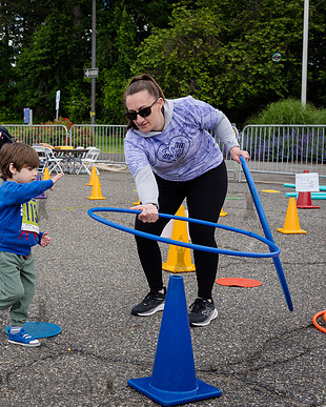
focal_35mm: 58
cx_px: 19
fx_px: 699
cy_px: 212
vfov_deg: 32.5
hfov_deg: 25.3
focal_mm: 38
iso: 400
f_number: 5
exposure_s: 1/1000
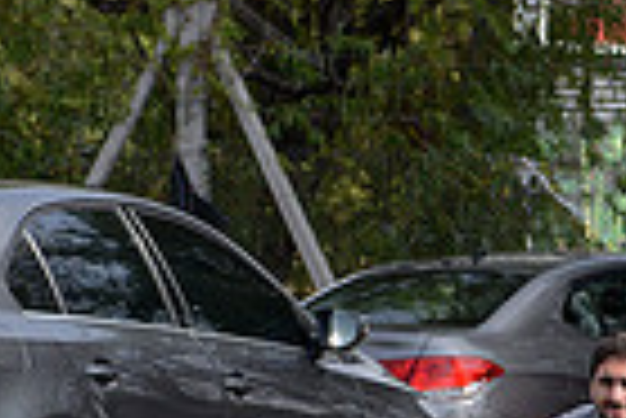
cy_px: 834
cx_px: 851
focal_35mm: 259
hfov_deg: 7.8
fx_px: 4508
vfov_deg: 5.2
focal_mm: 62
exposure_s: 1/3200
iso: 320
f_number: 3.5
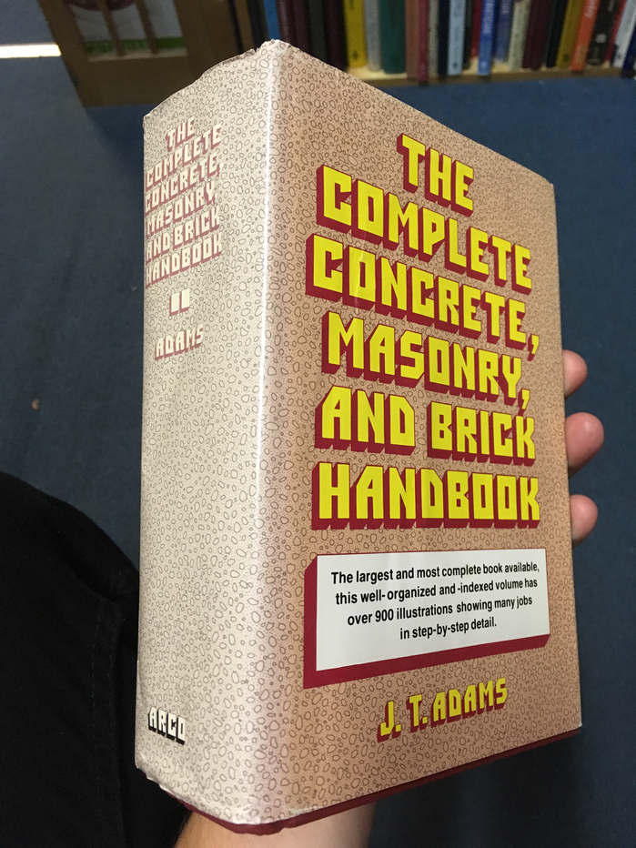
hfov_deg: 48.2
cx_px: 318
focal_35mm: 29
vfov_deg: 61.7
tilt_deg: -60.3
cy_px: 424
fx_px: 710
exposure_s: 1/30
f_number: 2.2
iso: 200
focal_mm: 4.15
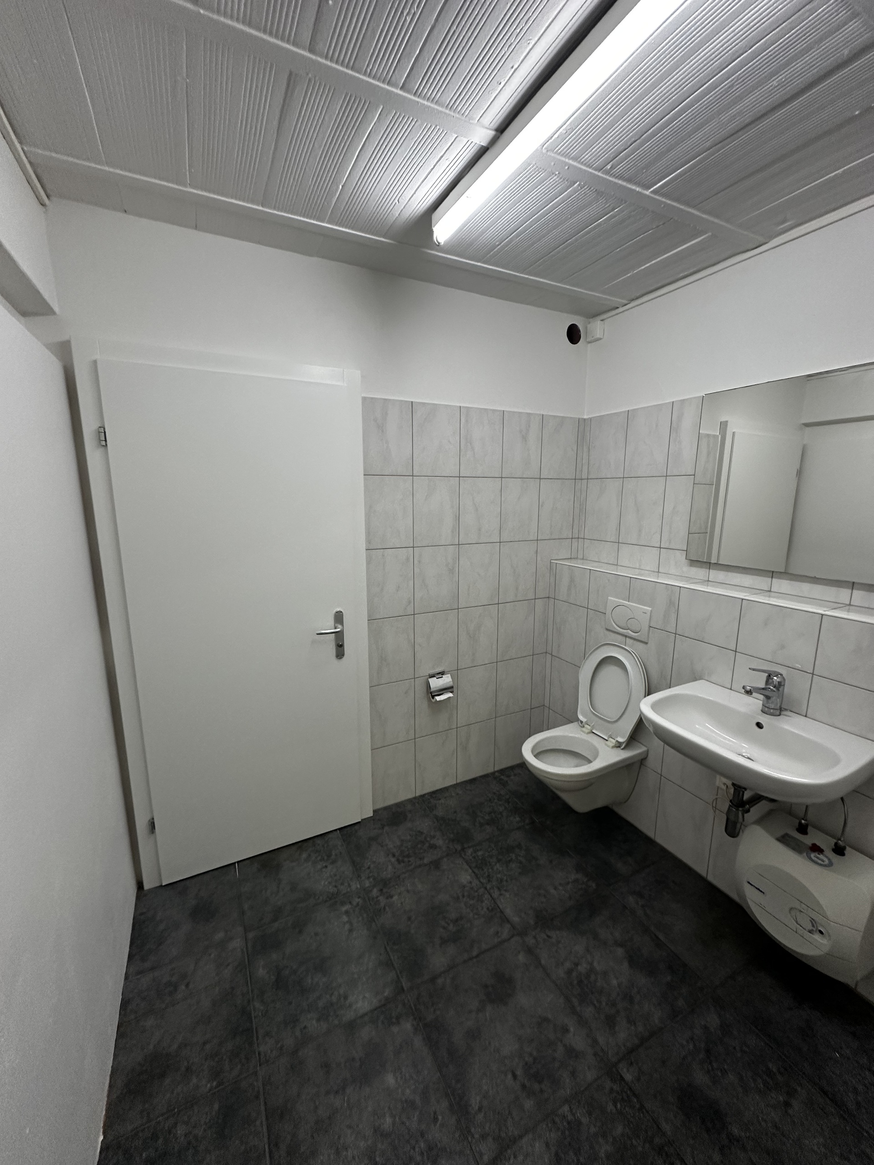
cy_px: 582
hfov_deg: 85.7
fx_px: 471
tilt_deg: -10.9
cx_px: 437
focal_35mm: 14
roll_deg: +0.1
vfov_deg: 102.1
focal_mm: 2.22
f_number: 2.2
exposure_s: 1/50
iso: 160
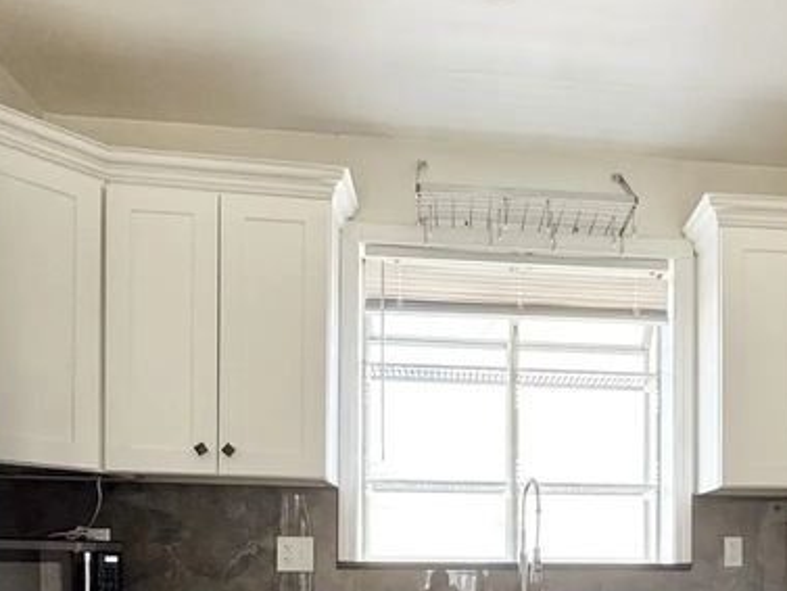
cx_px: 582
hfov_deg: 47.3
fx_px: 864
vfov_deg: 35.0
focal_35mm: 38
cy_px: 560
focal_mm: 2.22
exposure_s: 1/99
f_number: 2.2
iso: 200
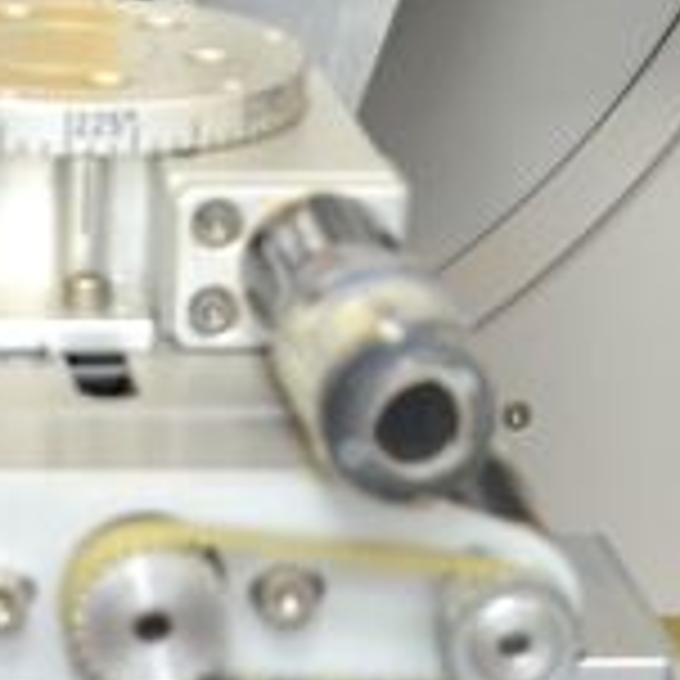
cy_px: -223
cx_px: 189
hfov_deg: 7.1
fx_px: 5467
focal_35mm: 246
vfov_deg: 7.0
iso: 800
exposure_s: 1/50
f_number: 4
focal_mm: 26
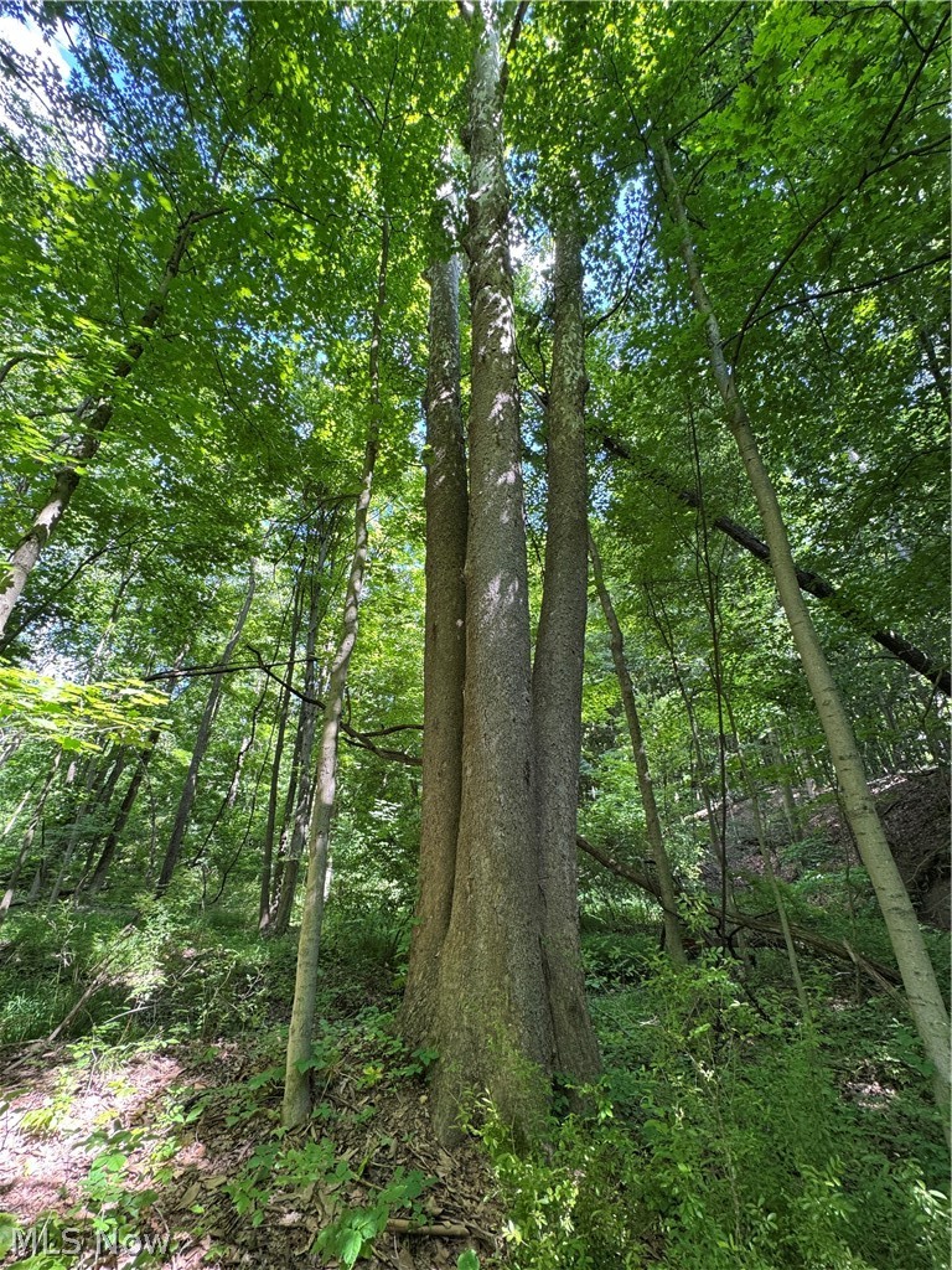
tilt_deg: +24.1
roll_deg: +1.7
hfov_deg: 85.7
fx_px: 513
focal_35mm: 14
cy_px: 635
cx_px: 476
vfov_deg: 102.1
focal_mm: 2.22
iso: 100
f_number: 2.2
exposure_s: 1/99
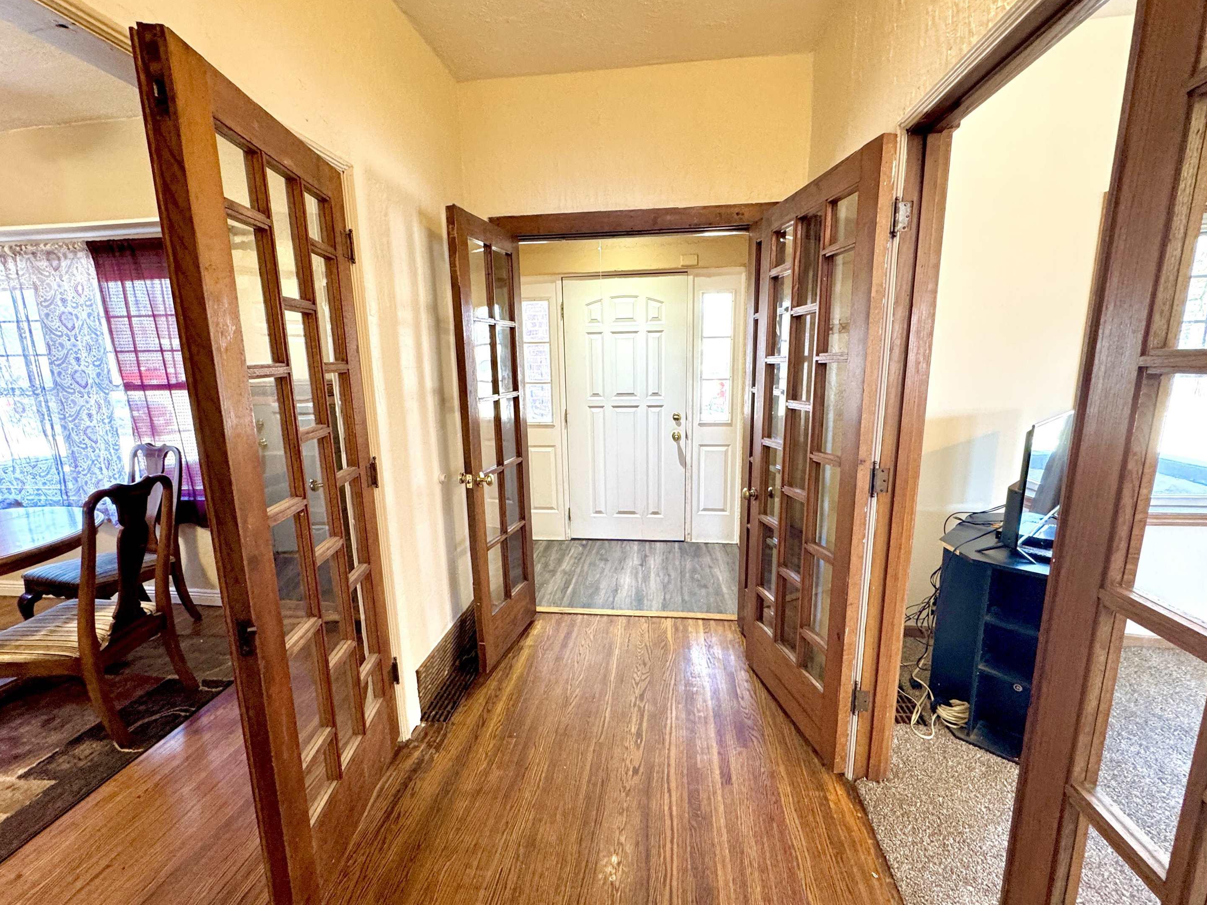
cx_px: 612
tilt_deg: -10.7
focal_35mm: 15
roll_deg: +2.1
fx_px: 523
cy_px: 468
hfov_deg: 98.2
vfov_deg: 81.7
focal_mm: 2.22
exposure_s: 1/60
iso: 200
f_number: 2.2
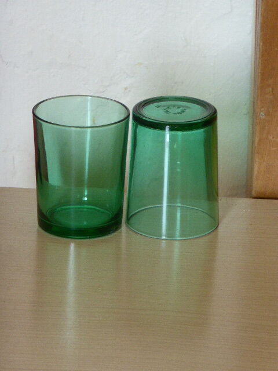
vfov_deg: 9.6
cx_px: 139
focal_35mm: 206
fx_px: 2206
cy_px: 186
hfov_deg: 7.2
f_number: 5.5
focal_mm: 33.3
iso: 400
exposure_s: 1/60
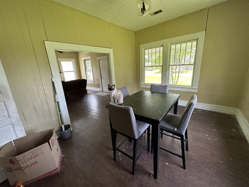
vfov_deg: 85.7
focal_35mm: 14
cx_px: 124
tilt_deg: -14.4
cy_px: 94
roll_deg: +3.1
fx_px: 101
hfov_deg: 102.1
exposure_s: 1/99
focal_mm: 2.22
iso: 200
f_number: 2.2
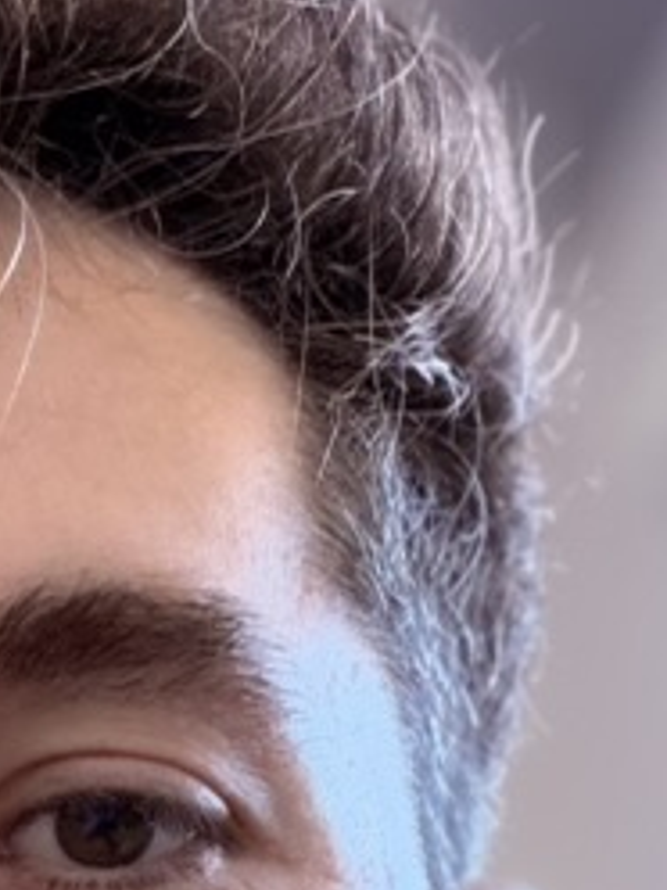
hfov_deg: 11.6
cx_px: -190
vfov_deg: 14.8
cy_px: 1313
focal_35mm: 124
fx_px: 3186
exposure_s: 1/60
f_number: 1.9
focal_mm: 2.71
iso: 200
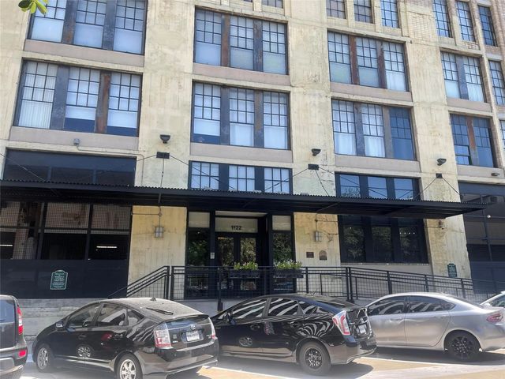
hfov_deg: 67.3
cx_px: 252
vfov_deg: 53.1
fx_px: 379
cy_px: 190
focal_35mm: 26
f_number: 1.6
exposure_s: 1/759
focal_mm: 5.1
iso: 32
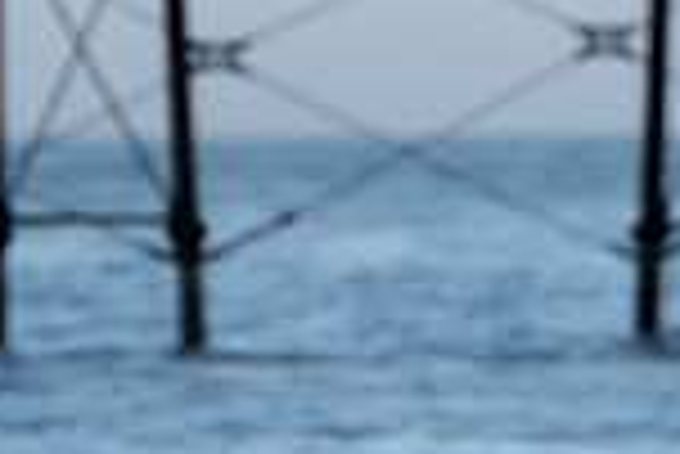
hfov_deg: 1.8
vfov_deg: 1.2
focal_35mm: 1155
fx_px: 21837
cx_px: -283
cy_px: 729
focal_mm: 194
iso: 160
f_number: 4
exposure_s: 1/1000
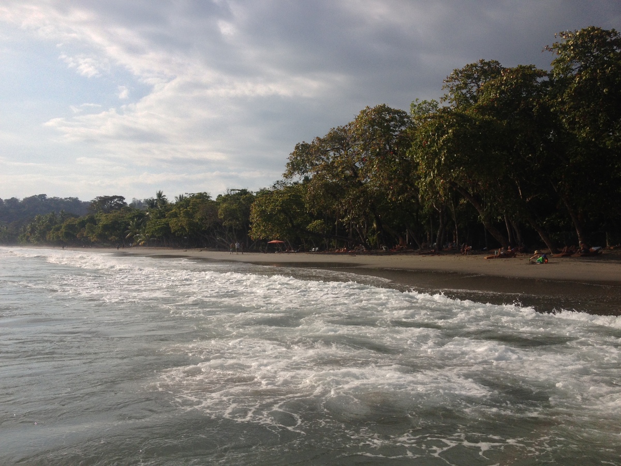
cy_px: 233
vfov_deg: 40.7
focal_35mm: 35
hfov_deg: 52.6
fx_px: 628
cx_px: 310
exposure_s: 1/3953
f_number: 2.4
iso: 50
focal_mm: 4.28
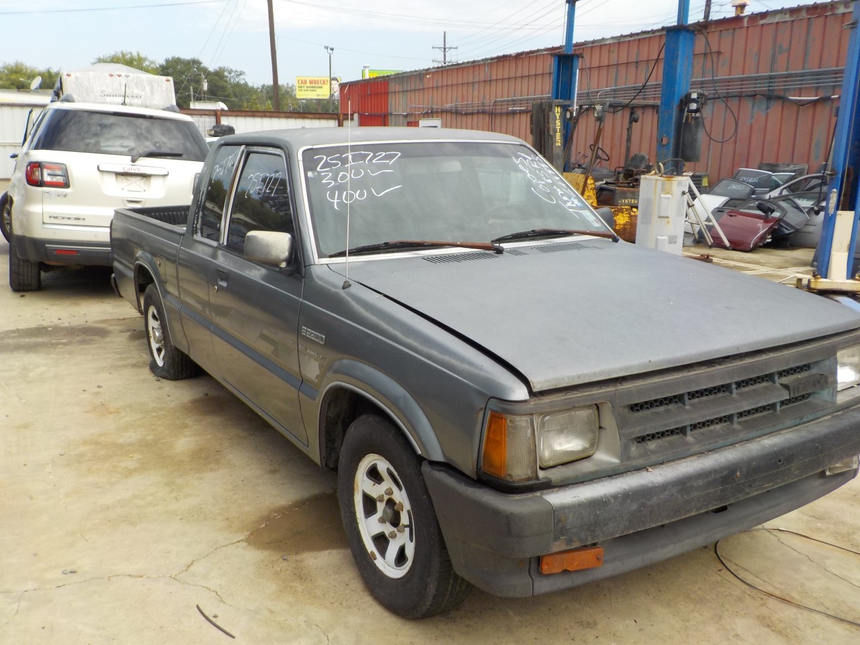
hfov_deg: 60.0
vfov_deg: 46.8
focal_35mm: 30
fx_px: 745
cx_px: 430
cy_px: 322
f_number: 3.3
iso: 125
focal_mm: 4.1
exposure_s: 1/640
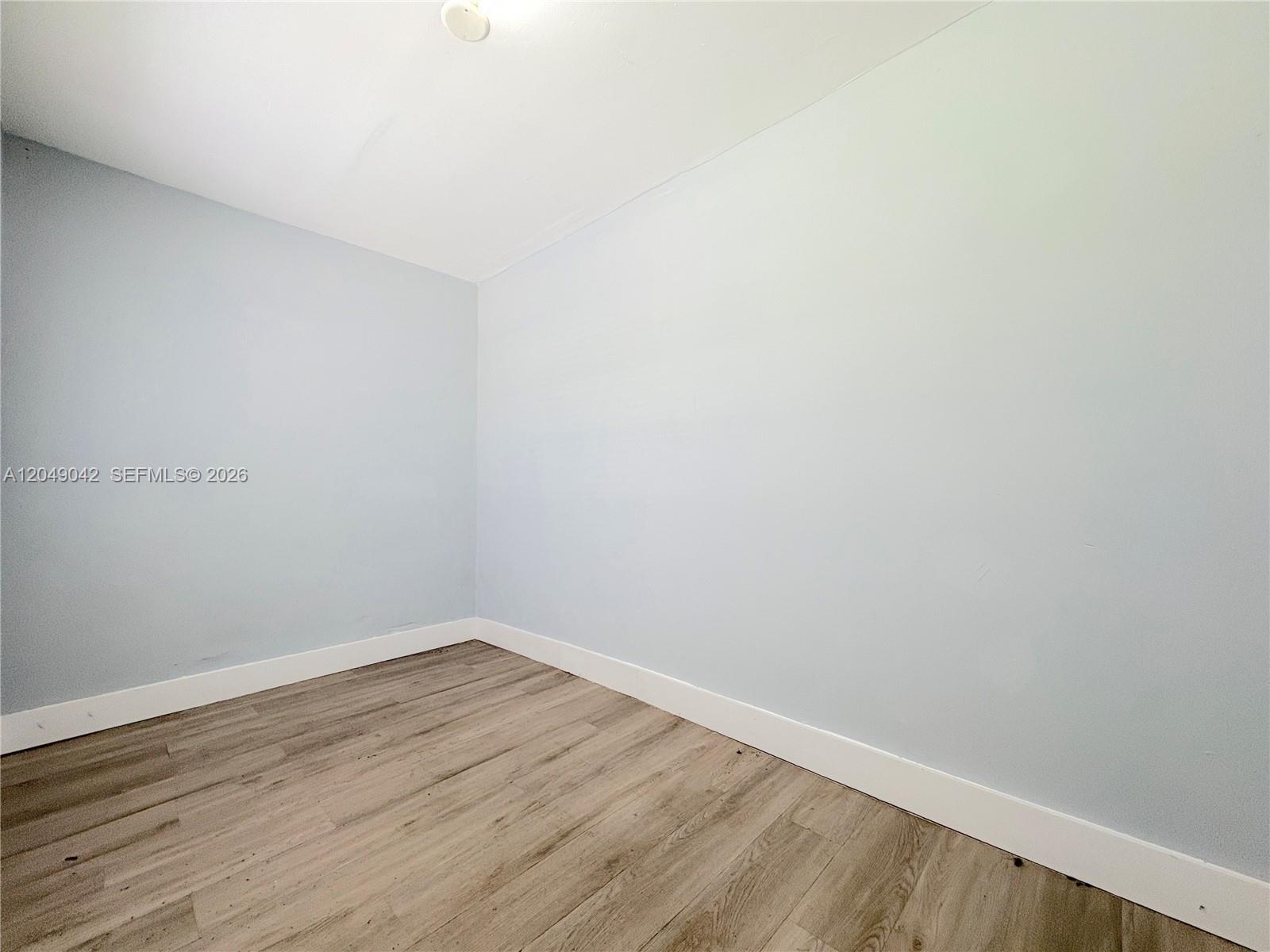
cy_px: 476
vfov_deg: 85.7
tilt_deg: +1.8
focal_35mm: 14
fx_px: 514
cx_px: 635
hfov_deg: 102.1
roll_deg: +0.2
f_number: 2.2
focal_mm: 2.22
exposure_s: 1/120
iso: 100
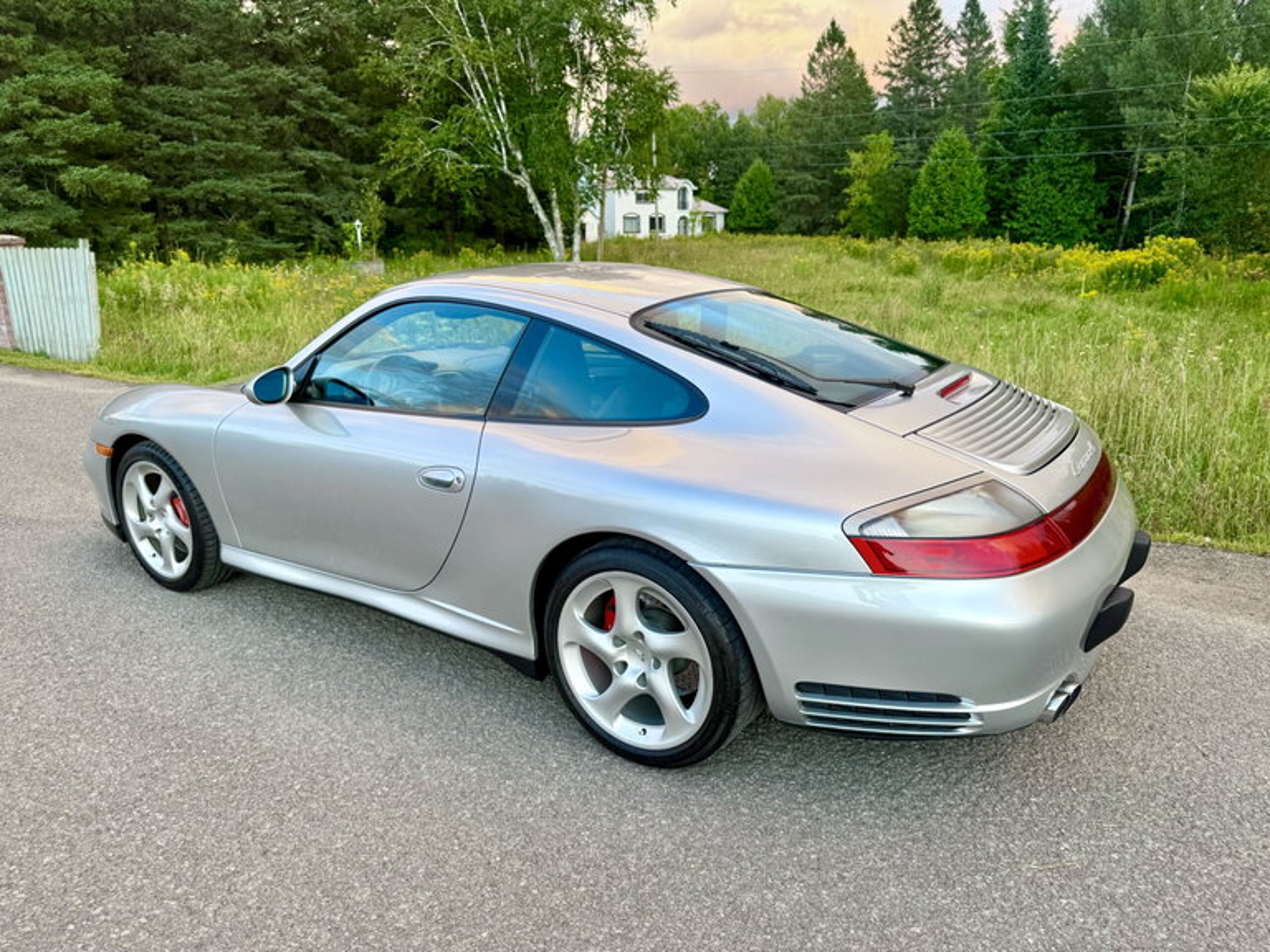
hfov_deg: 71.6
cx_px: 635
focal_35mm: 24
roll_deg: +0.5
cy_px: 476
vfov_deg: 56.8
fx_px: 881
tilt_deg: -15.5
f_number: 1.78
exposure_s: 1/121
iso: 64
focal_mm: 6.76
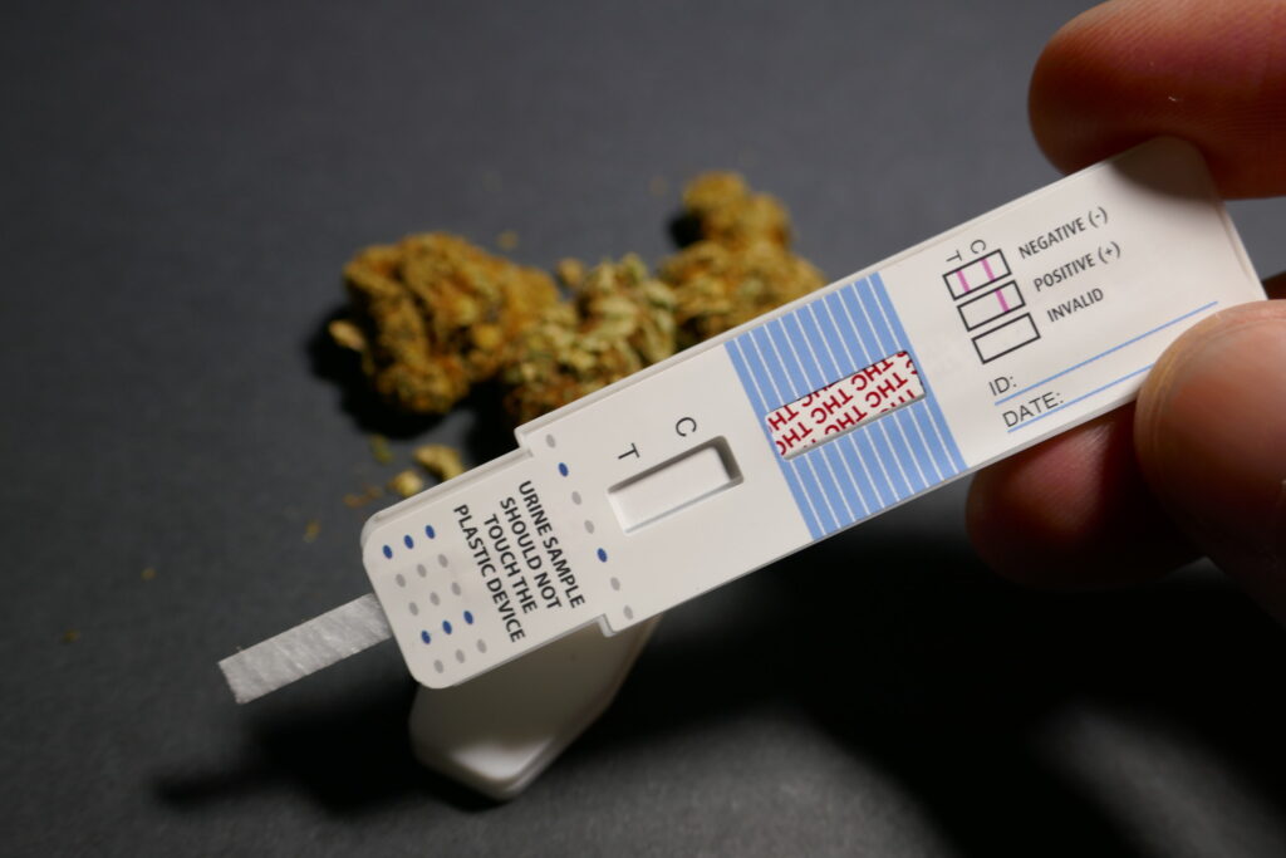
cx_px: 643
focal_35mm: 35
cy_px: 429
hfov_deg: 54.4
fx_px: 1250
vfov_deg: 37.9
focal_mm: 12.7
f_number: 3.4
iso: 125
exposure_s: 1/160
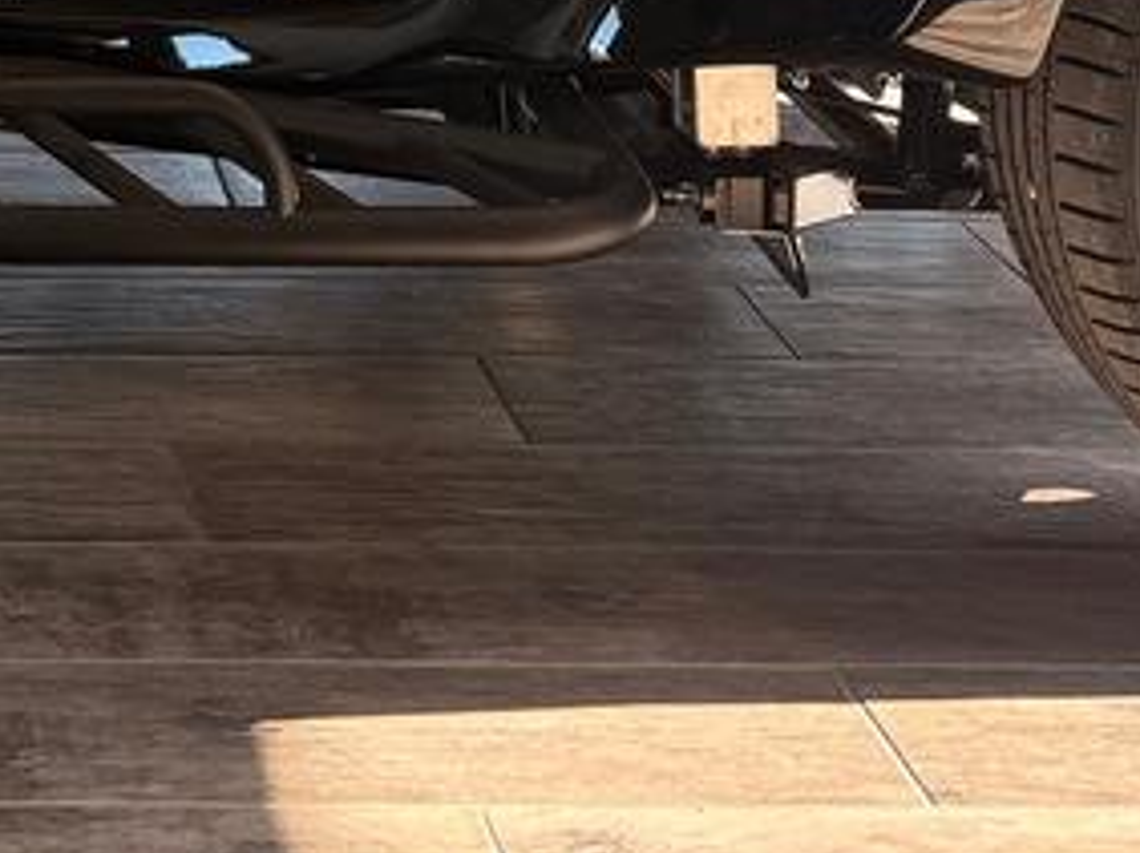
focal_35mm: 109
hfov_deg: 17.5
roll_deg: -1.3
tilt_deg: -0.4
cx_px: -73
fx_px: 3587
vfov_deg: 12.4
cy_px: -707
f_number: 1.78
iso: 100
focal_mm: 6.76
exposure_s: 1/248
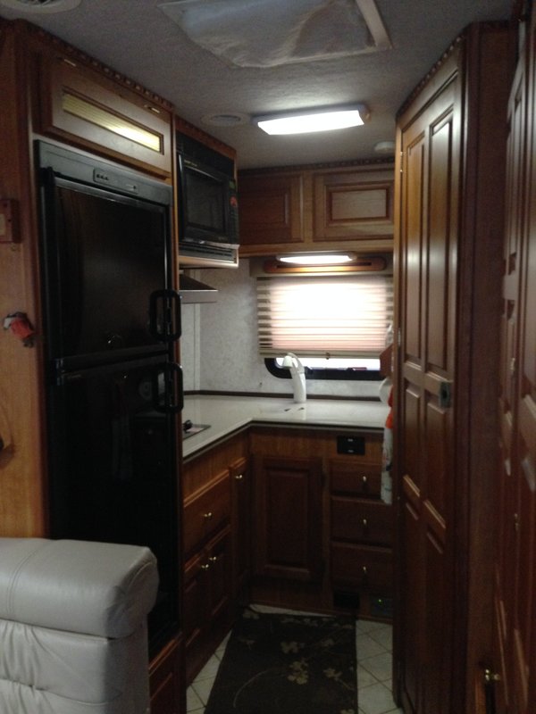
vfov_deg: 55.4
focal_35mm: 33
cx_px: 268
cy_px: 357
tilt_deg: -5.2
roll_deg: +1.4
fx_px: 681
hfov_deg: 42.9
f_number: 2.4
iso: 400
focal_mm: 4.12
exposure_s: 1/20
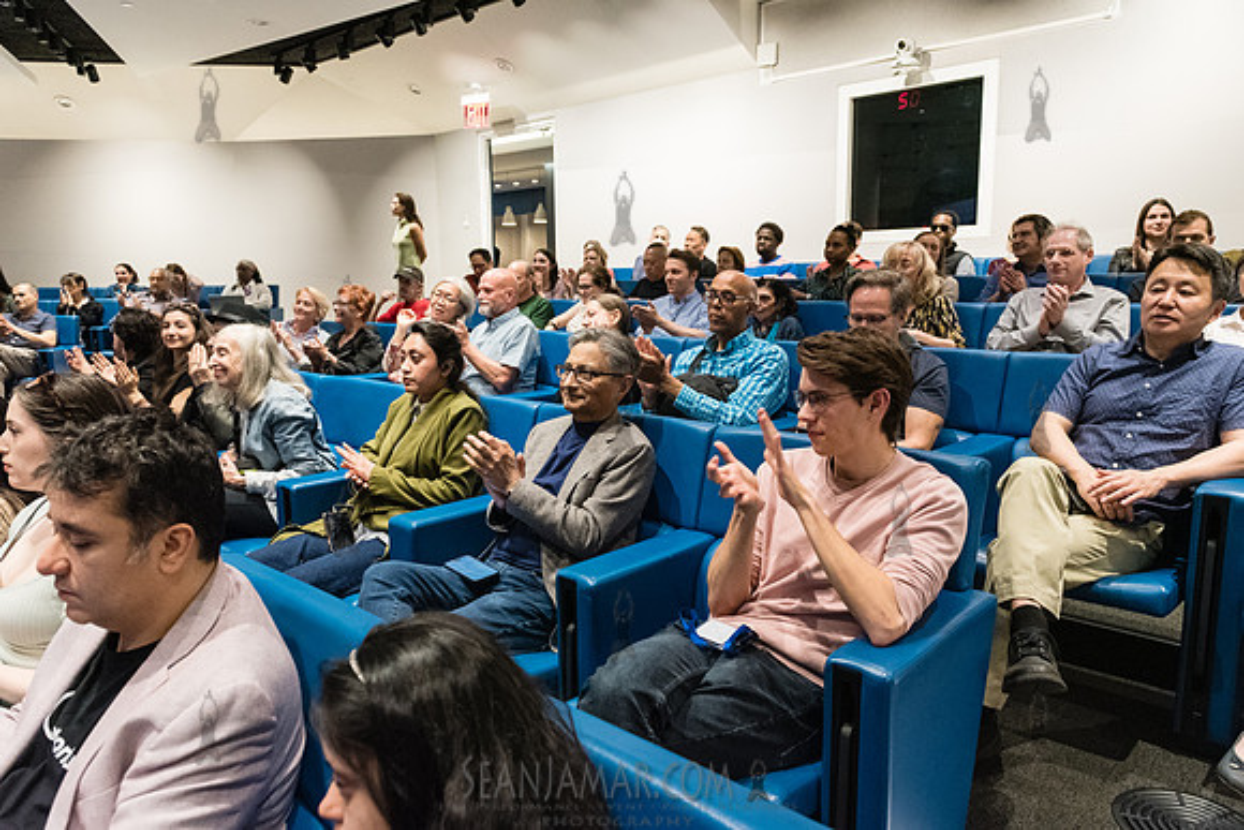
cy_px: 415
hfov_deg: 72.4
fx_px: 849
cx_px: 622
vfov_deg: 52.1
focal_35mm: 25
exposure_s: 1/250
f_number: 4
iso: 6400
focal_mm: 24
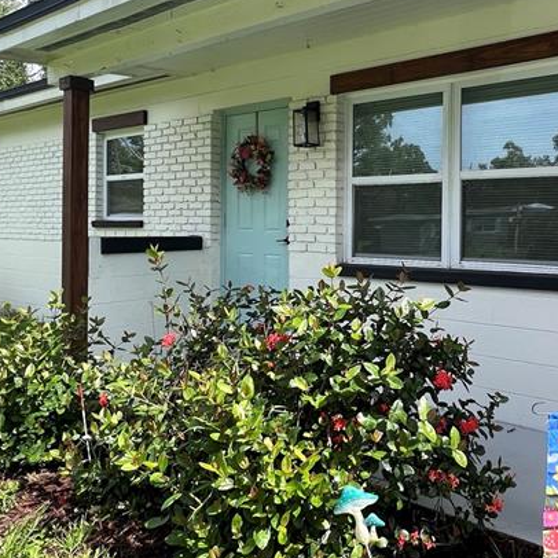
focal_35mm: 29
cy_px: 235
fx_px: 529
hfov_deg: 53.2
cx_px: 418
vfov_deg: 55.4
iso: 32
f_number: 1.8
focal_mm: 1.57
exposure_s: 1/518
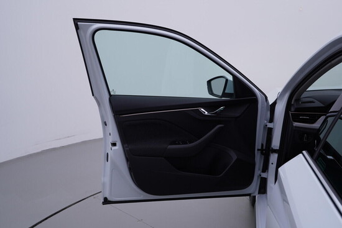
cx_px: 171
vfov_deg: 36.9
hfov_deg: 53.1
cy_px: 114
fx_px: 342
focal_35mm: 36
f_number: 4.5
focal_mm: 24
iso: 125
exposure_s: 1/100
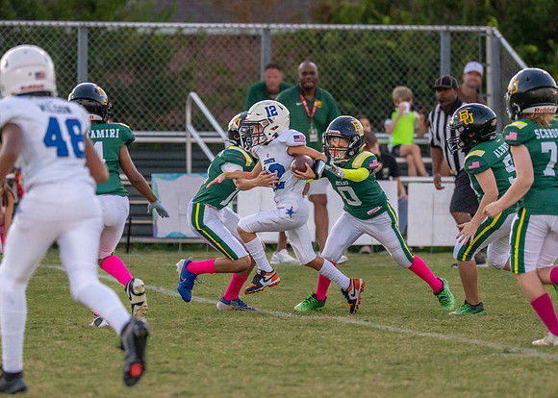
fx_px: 6249
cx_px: 285
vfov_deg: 3.7
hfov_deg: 5.1
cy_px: 162
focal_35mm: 394
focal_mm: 200
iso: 1600
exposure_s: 1/1600
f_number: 2.8
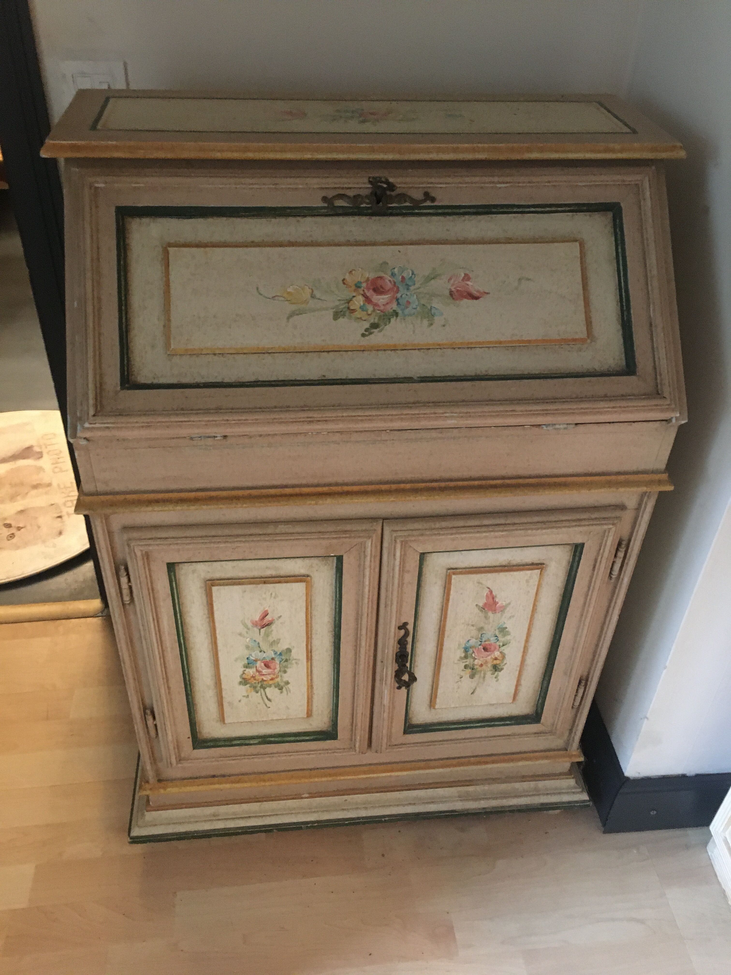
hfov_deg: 48.2
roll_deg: -3.7
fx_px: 817
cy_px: 488
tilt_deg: -36.1
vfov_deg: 61.7
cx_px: 366
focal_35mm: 29
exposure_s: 1/17
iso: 400
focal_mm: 4.15
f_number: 2.2
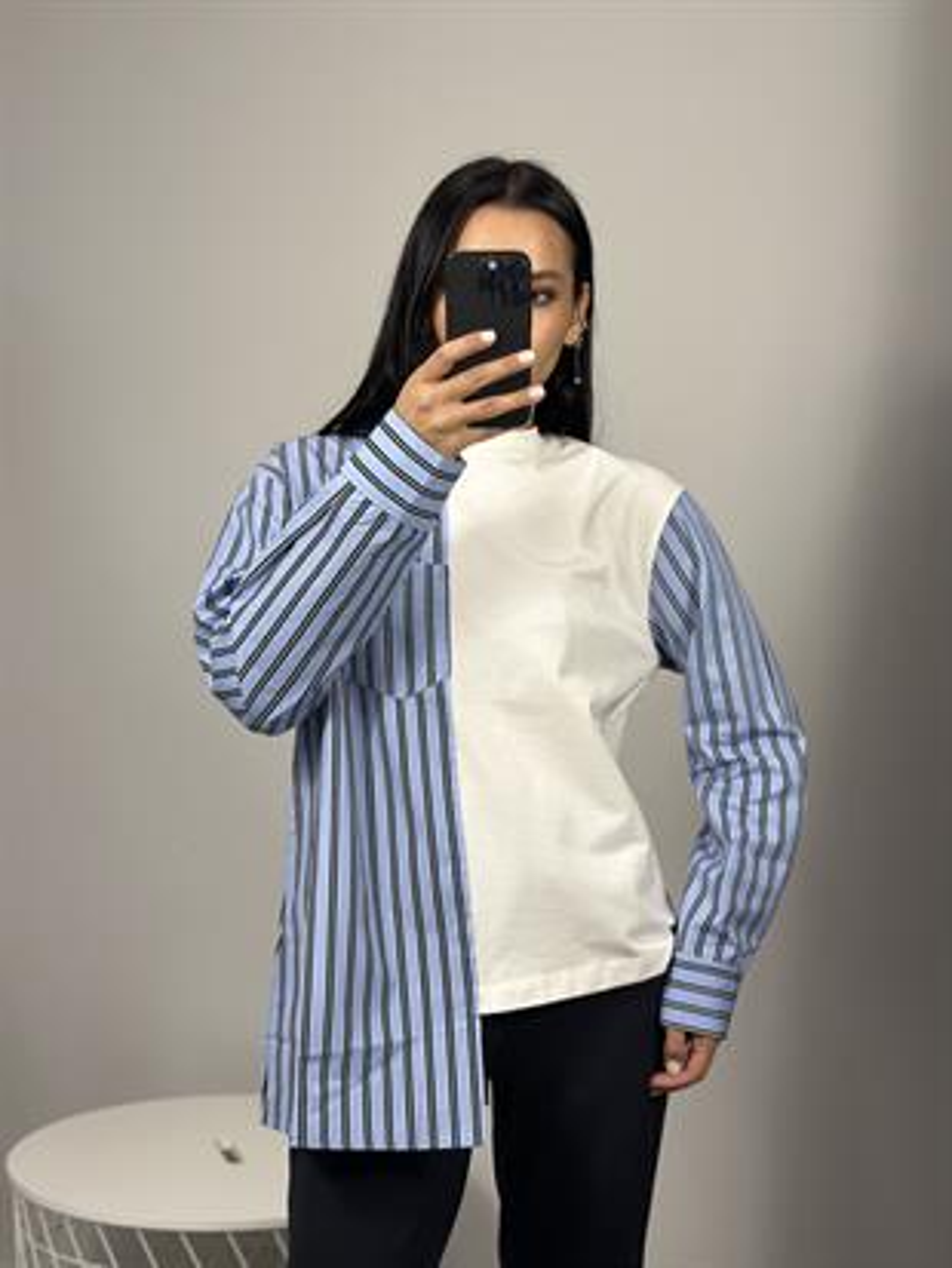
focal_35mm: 48
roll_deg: -3.7
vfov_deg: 39.6
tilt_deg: -23.9
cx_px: 476
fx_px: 1759
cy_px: 634
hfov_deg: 30.3
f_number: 1.78
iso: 80
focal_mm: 6.86
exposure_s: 1/100
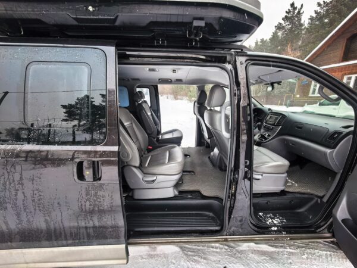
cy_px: 134
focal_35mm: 13
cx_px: 178
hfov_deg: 106.2
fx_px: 134
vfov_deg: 89.9
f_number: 2.2
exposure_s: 1/100
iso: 50
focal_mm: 1.95
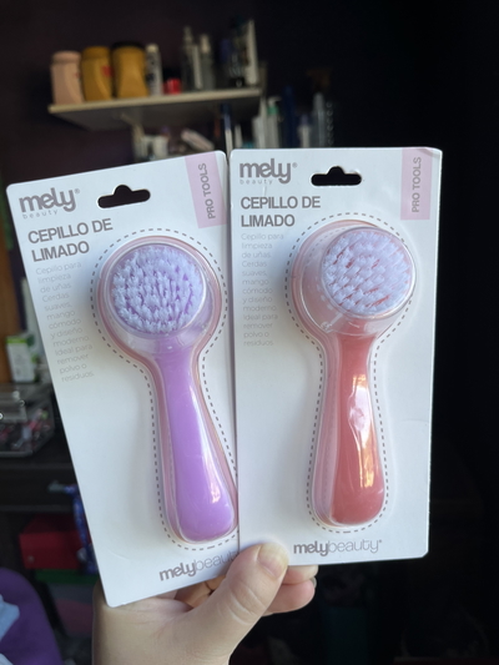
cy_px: 332
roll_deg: +4.6
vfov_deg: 67.3
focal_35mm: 26
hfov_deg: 53.1
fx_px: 500
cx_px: 250
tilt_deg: -12.9
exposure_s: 1/122
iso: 40
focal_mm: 5.1
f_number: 1.6
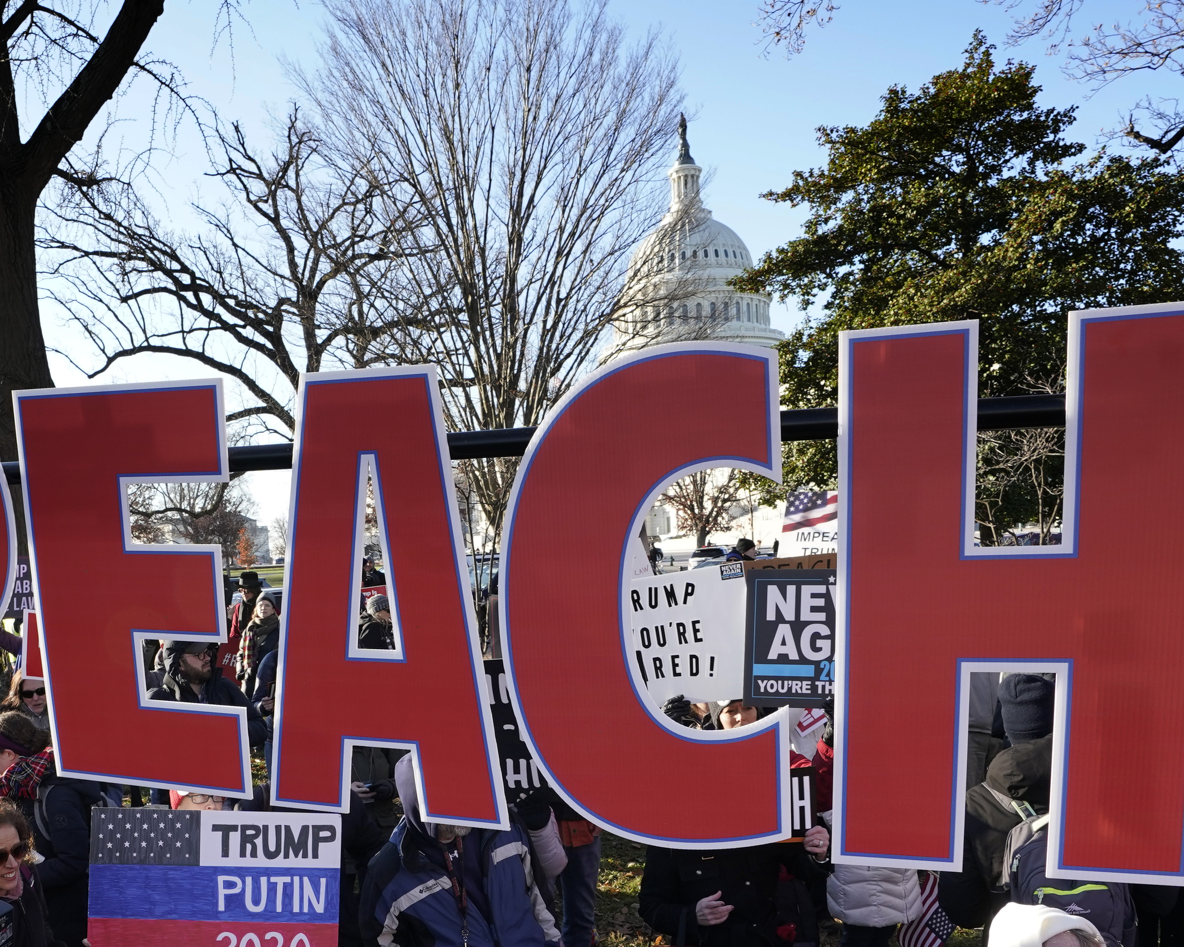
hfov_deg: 56.2
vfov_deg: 45.4
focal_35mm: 31
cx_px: 411
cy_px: 713
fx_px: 1086
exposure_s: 1/125
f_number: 8
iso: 250
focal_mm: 16
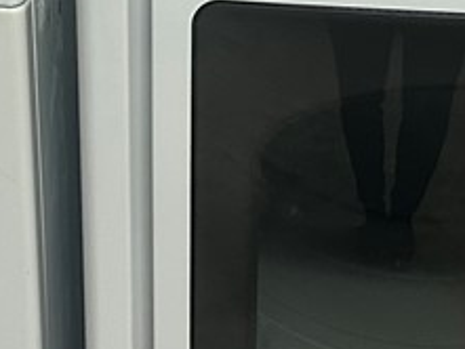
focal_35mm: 111
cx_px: 164
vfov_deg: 13.1
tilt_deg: -22.7
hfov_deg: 17.7
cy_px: -23
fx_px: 1492
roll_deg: -0.3
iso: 320
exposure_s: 1/60
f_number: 1.78
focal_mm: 6.86
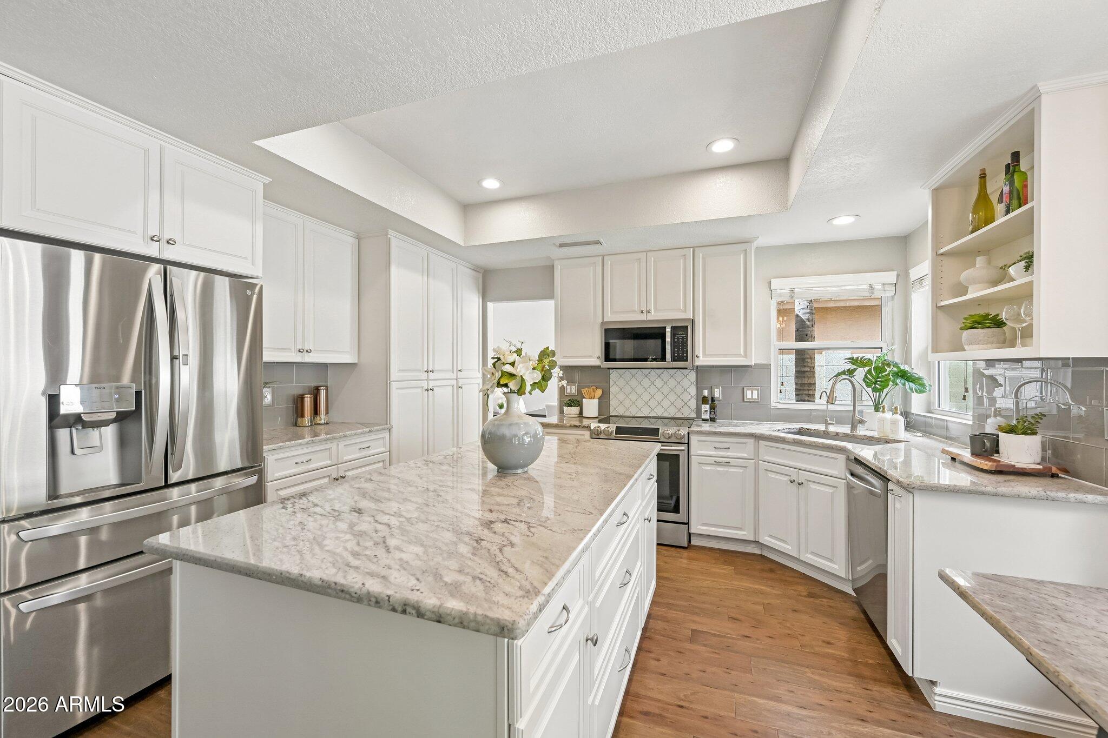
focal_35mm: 14
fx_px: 431
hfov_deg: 104.3
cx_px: 554
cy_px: 369
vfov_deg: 81.2
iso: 640
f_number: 8
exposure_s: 1/50
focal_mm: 14
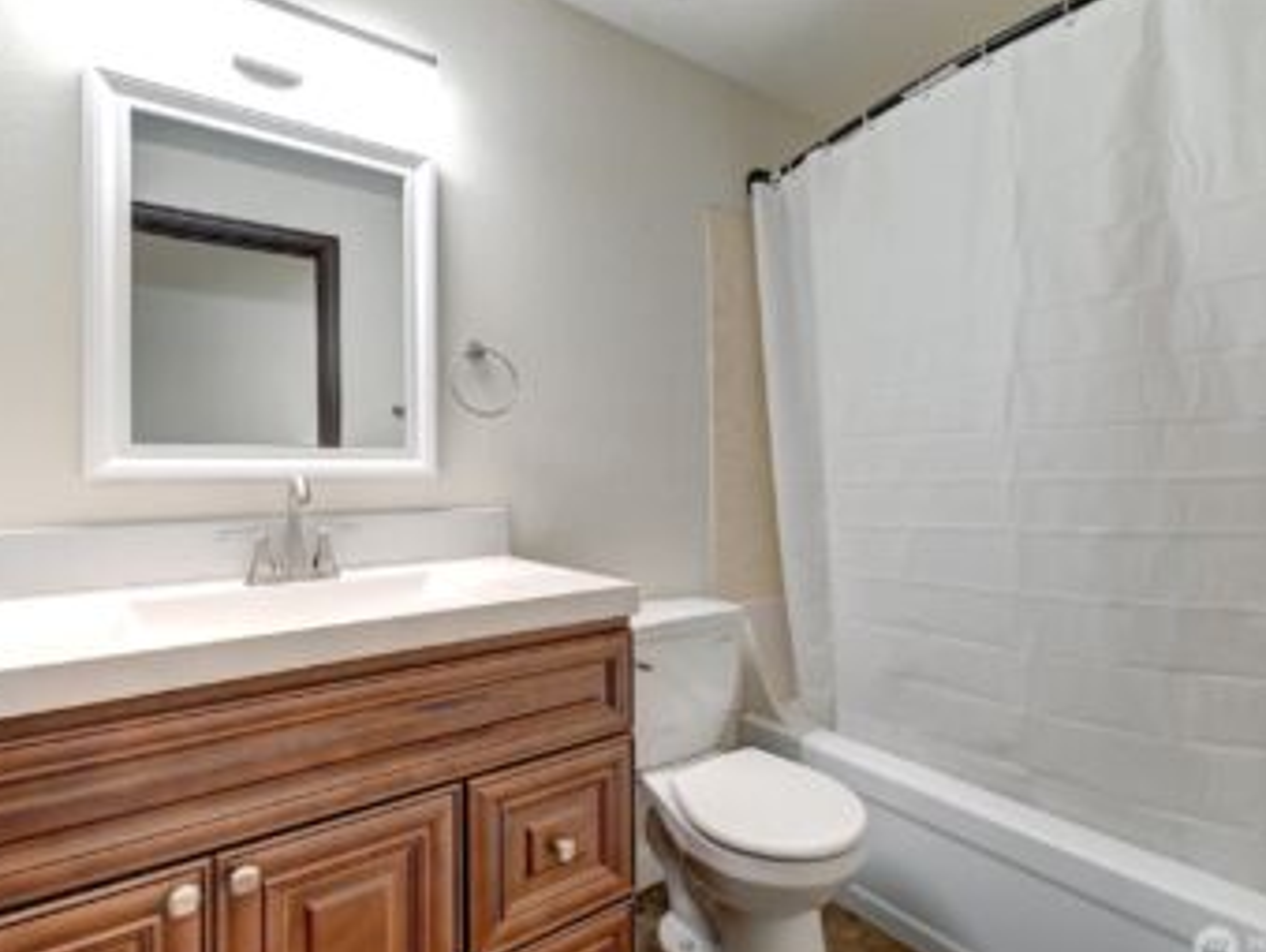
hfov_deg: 90.9
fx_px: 622
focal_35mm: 17
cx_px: 661
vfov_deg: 74.8
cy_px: 483
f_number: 11
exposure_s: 1/6
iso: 4000
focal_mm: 10
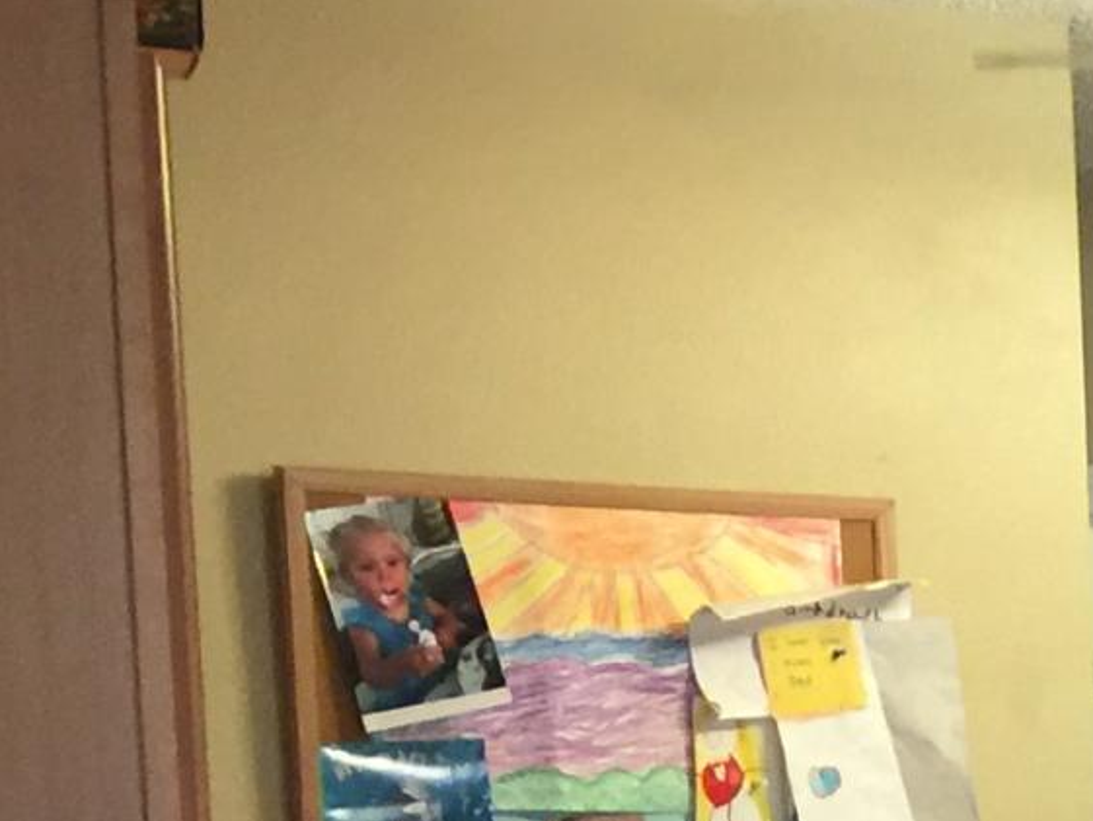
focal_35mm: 155
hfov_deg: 11.2
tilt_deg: -9.8
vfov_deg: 8.9
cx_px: 2391
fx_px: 4895
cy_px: 1749
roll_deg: -0.4
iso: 80
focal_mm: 4.15
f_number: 2.2
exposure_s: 1/15
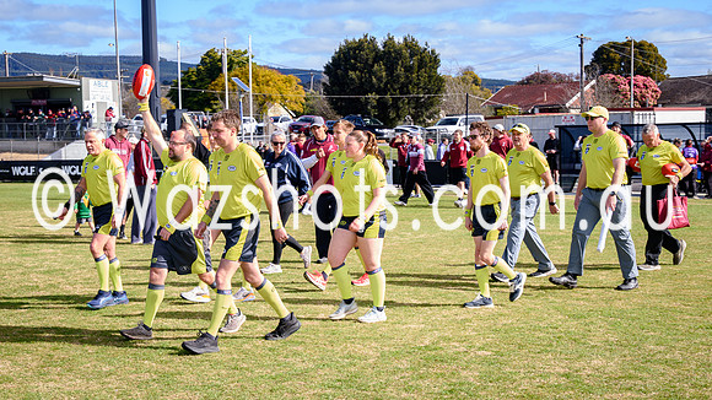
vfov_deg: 20.3
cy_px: 212
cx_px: 297
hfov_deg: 35.3
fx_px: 1117
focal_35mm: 59
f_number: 5.6
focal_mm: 32
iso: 100
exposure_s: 1/160
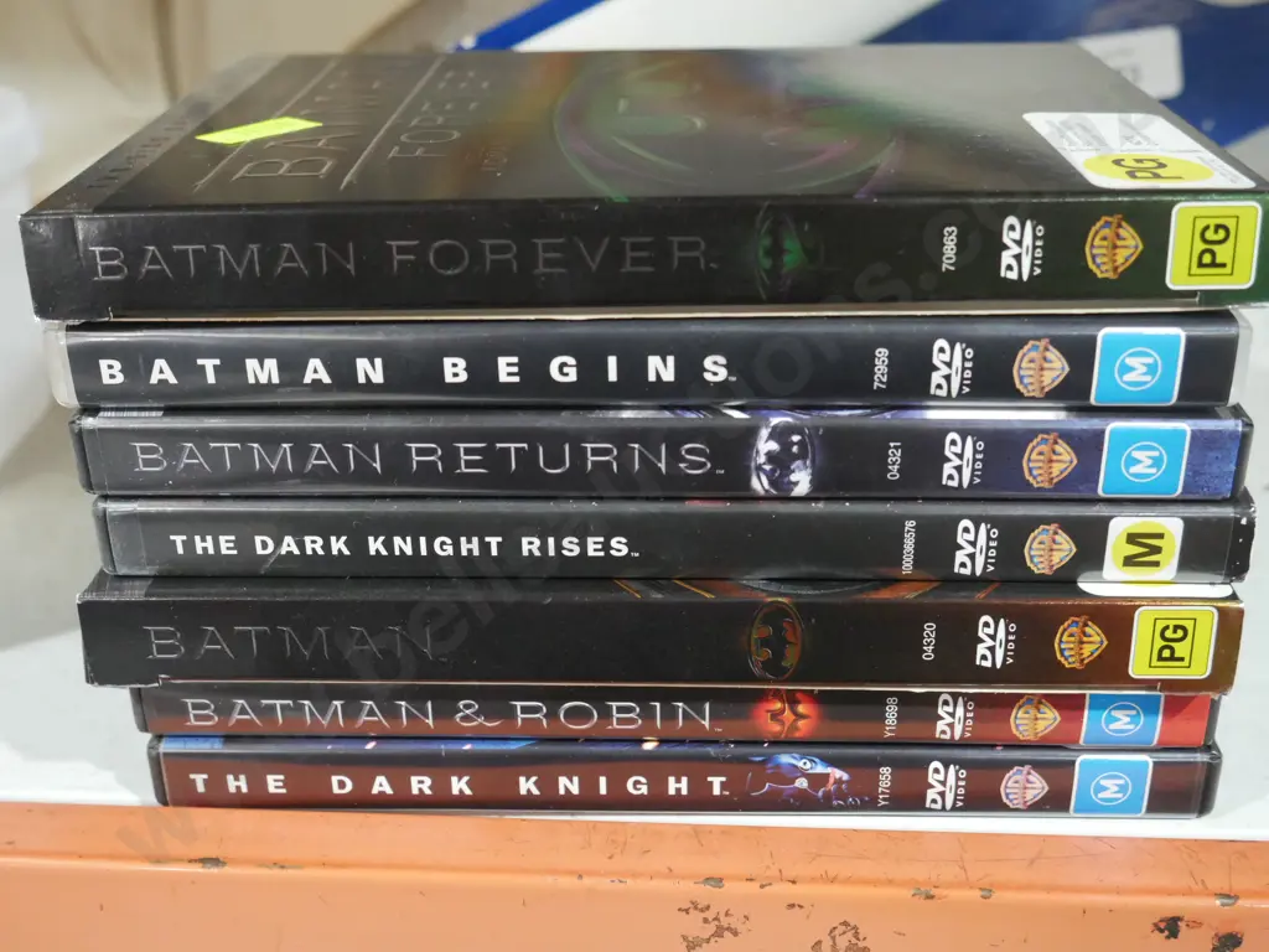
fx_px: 1613
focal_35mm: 44
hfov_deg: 42.9
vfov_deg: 32.9
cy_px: 476
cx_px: 634
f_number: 5
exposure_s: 1/60
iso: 3200
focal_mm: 22
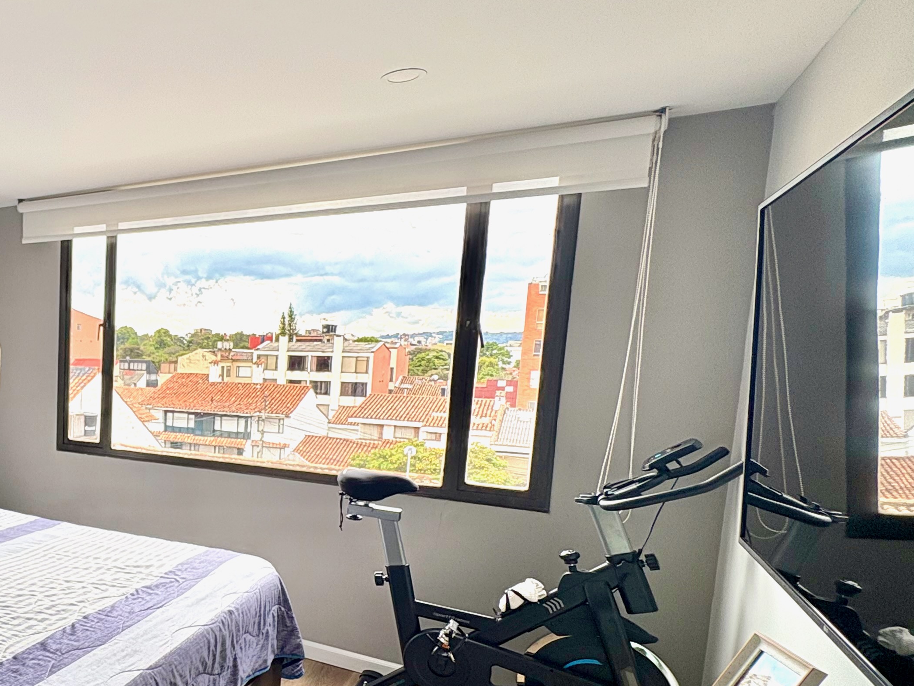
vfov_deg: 50.9
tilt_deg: -6.3
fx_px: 713
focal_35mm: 27
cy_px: 426
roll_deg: -1.4
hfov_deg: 53.7
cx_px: 34
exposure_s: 1/146
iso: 64
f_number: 2.2
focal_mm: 2.22
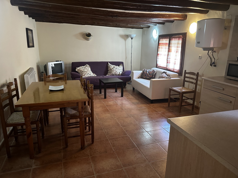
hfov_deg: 71.6
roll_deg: -1.1
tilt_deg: -15.0
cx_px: 119
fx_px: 165
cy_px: 89
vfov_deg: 56.8
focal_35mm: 24
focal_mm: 6.86
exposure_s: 1/50
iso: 640
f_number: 1.78
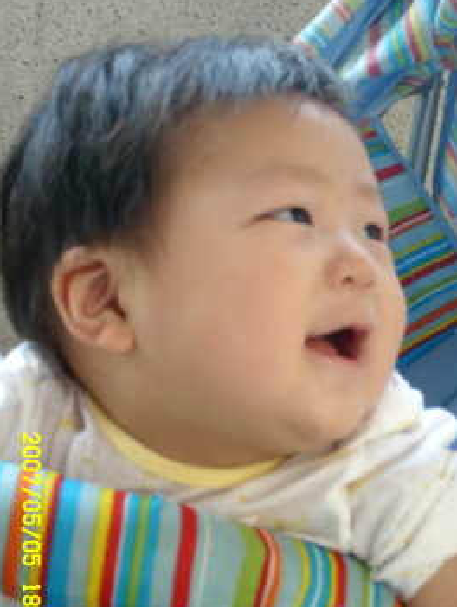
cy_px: 323
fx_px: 1599
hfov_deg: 16.3
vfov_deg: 21.5
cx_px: 261
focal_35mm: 91
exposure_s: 1/19
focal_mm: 11.89
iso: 50
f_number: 4
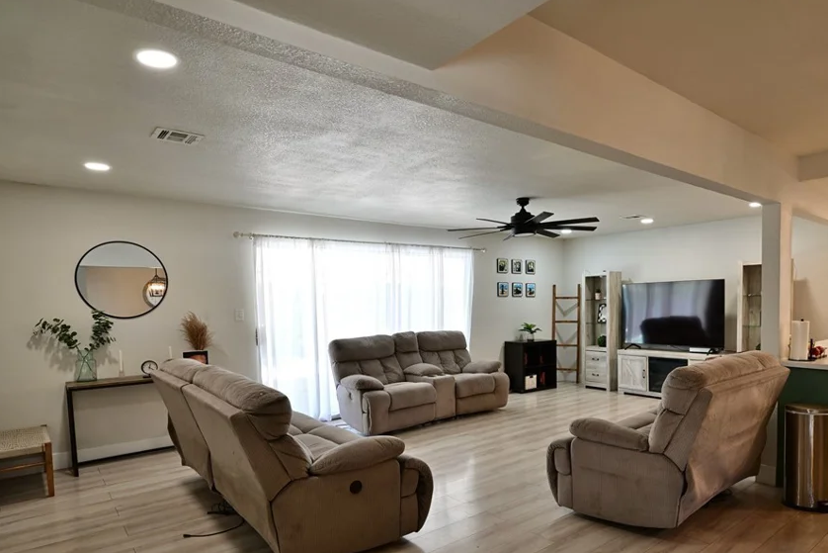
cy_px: 326
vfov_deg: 56.9
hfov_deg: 78.1
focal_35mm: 22
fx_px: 506
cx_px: 476
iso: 800
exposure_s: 1/60
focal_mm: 18
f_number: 5.6
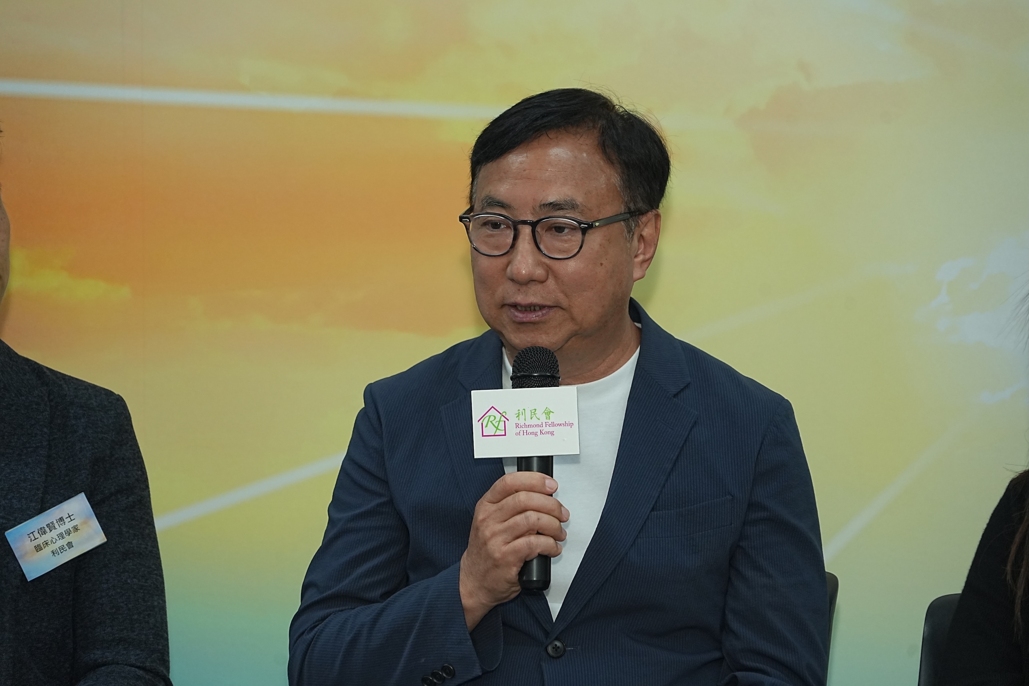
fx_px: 4573
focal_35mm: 160
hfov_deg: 12.8
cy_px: 343
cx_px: 514
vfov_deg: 8.6
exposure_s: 1/125
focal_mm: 160
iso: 2000
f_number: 6.3
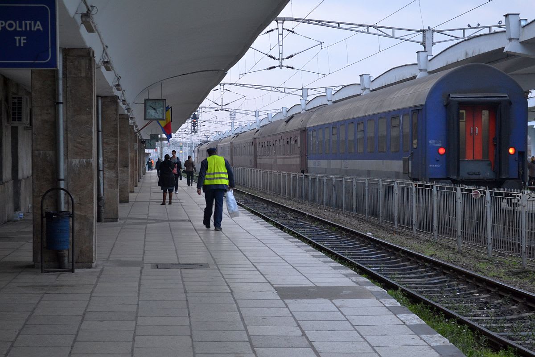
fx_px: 1226
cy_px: 178
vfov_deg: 16.6
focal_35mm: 82
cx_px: 268
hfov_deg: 24.6
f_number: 5.6
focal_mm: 55
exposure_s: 1/15
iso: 720
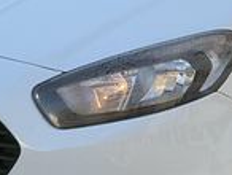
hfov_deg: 12.7
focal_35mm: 153
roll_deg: -0.6
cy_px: -8
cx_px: 229
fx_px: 1027
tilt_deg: -12.6
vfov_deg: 9.6
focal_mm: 3
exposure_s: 1/439
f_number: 1.8
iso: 25
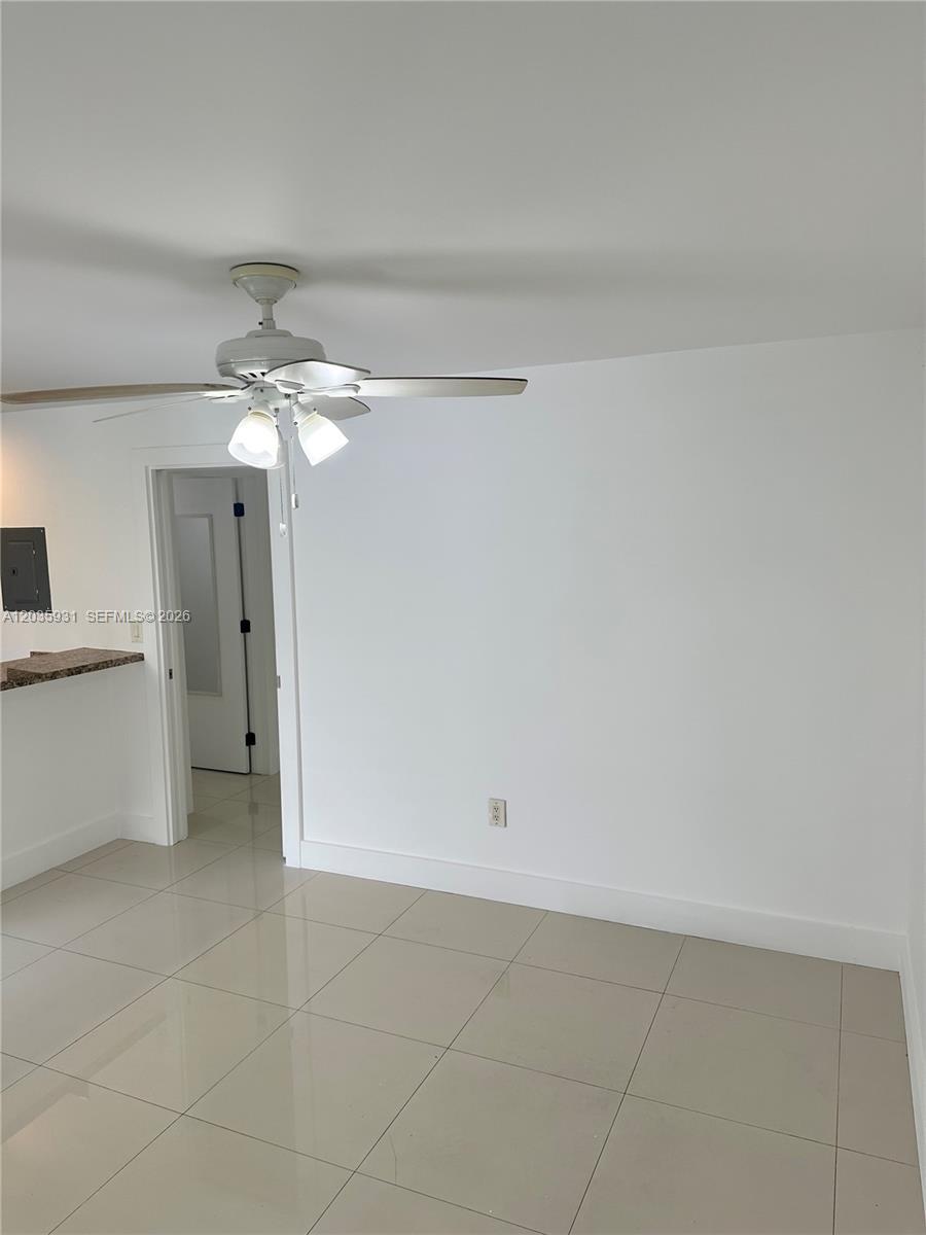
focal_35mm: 24
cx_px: 463
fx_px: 856
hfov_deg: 56.8
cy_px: 618
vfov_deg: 71.6
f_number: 1.78
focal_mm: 6.86
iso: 80
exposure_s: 1/165
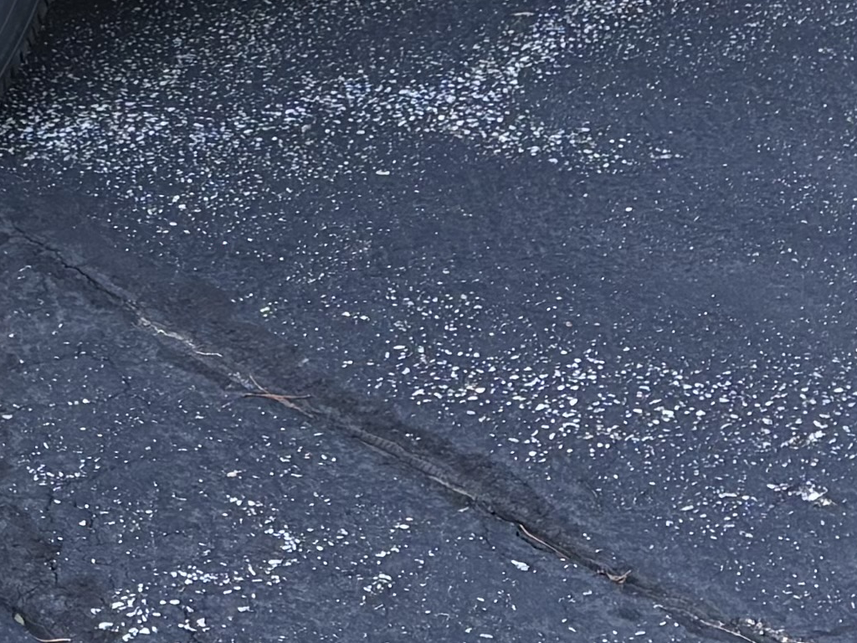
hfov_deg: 13.5
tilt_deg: -9.8
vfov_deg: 9.6
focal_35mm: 145
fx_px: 3590
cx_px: 30
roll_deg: +1.7
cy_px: -581
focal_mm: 5.96
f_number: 1.6
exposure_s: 1/217
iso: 50
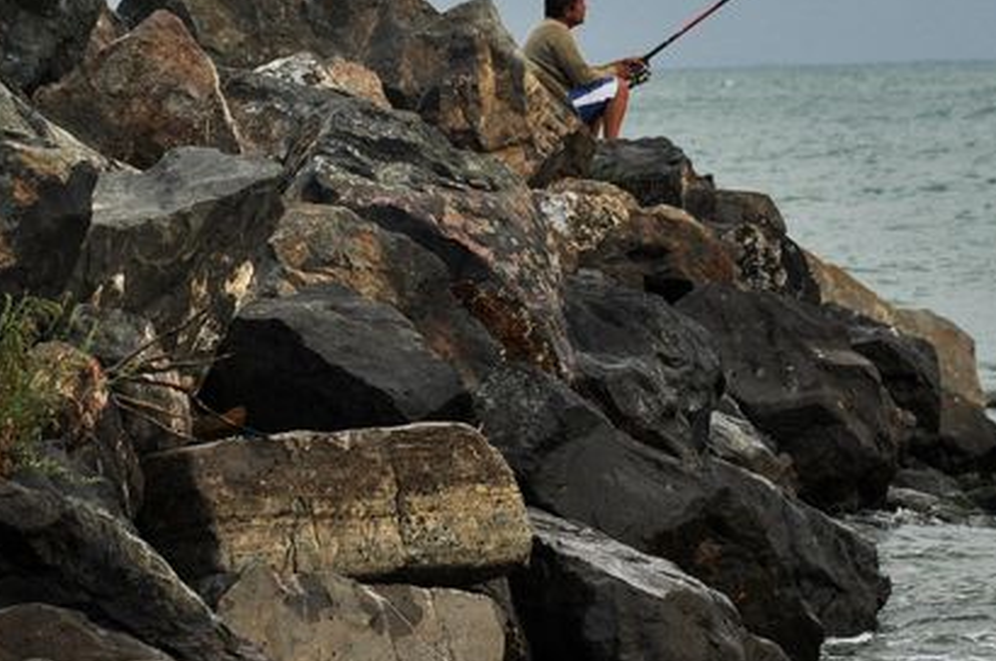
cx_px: 610
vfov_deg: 4.0
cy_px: 239
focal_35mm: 346
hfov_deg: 6.0
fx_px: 9560
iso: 100
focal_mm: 105
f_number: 6.3
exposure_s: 1/250
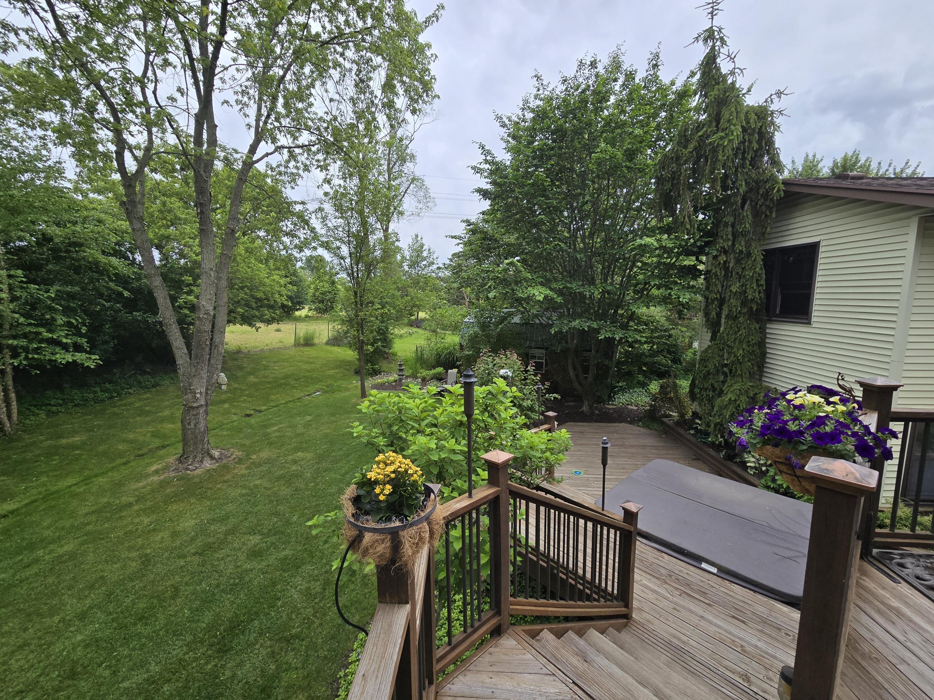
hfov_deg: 106.2
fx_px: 351
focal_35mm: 13
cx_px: 467
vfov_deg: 89.9
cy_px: 350
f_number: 2.2
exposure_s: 1/400
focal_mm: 2.2
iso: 50
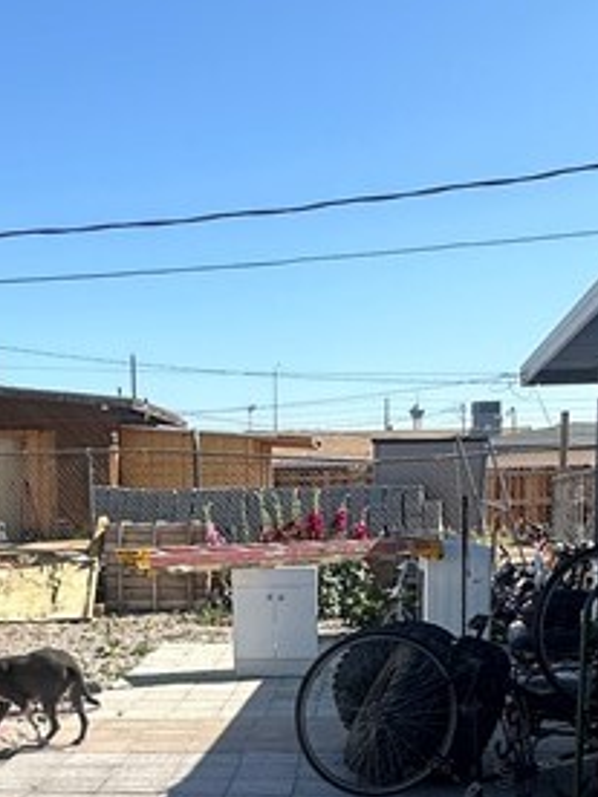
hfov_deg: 28.0
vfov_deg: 35.8
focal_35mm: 52
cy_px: 615
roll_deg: -0.2
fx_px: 1198
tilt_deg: -5.0
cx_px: 248
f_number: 2.2
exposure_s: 1/1575
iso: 40
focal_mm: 2.22
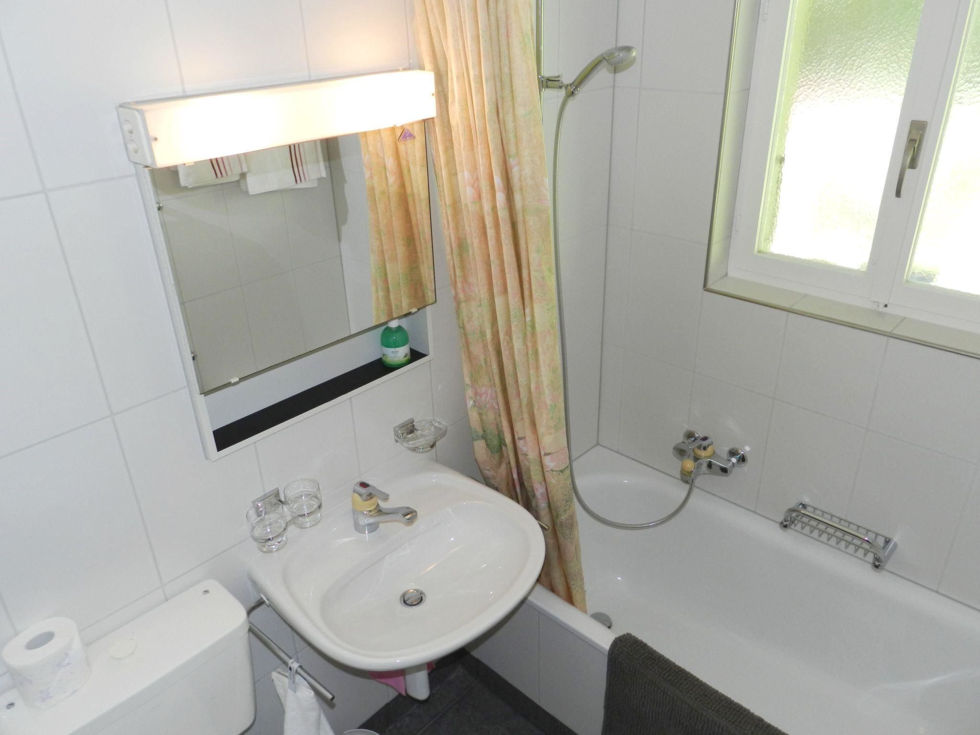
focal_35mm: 25
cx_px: 490
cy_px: 368
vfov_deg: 54.9
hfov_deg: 69.4
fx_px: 708
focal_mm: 4.5
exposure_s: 1/30
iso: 200
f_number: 3.5
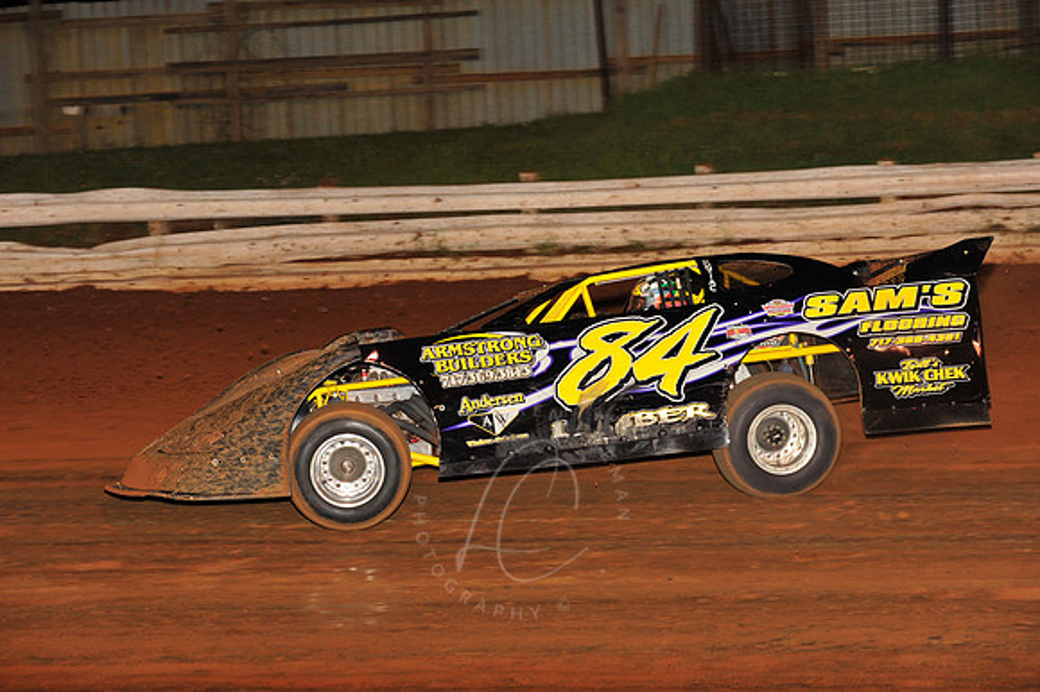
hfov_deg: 19.5
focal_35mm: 105
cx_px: 520
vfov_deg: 13.0
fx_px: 3031
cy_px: 346
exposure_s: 1/320
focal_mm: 105
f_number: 6.3
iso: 800
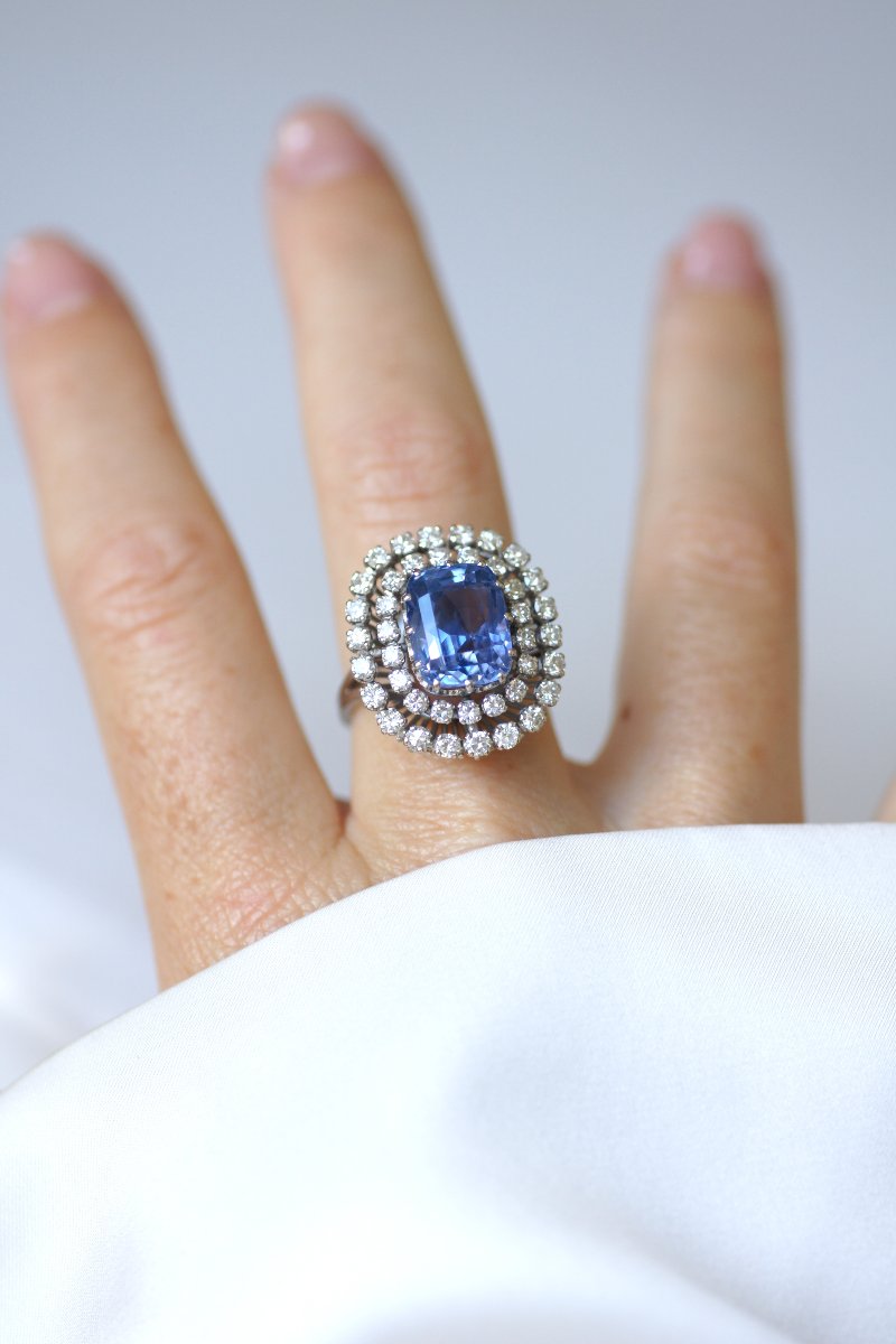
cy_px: 672
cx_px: 448
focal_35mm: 105
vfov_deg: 19.5
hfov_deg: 13.0
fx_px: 3920
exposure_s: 1/125
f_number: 3.2
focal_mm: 70
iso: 200
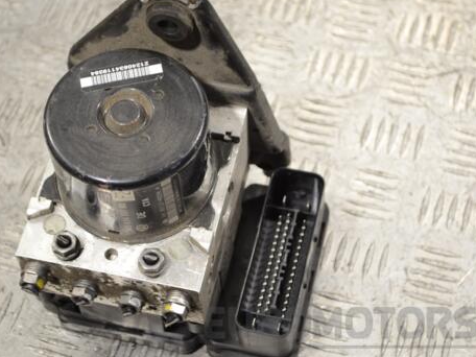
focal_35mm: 91
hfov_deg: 21.5
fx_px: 1251
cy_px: 184
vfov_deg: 16.2
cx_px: 185
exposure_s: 1/30
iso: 280
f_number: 5.6
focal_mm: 48
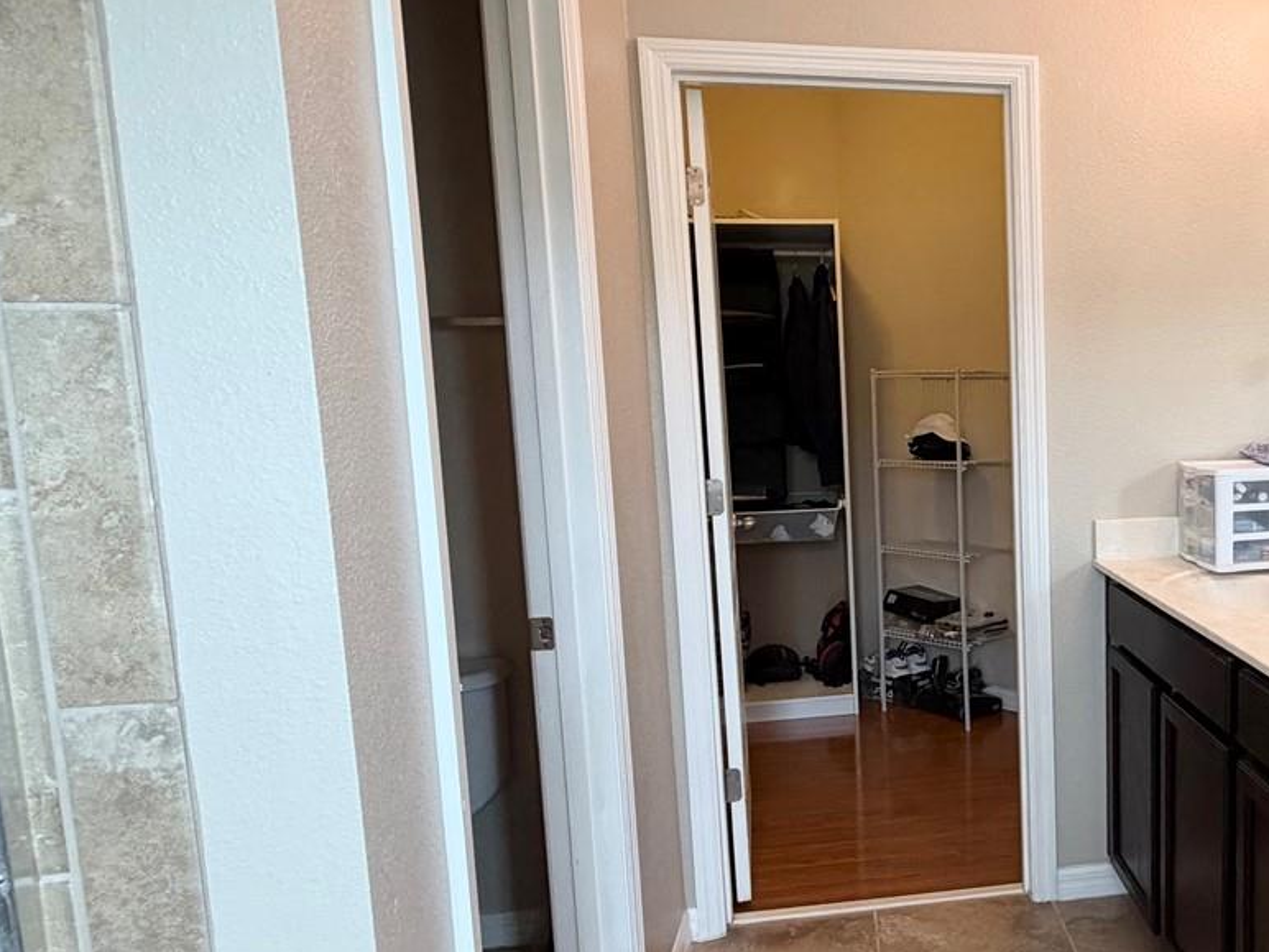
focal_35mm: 29
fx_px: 1063
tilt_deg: -7.1
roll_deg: +1.0
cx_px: 1065
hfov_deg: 55.9
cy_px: 525
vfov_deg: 48.2
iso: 250
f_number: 2.2
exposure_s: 1/120
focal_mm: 2.22
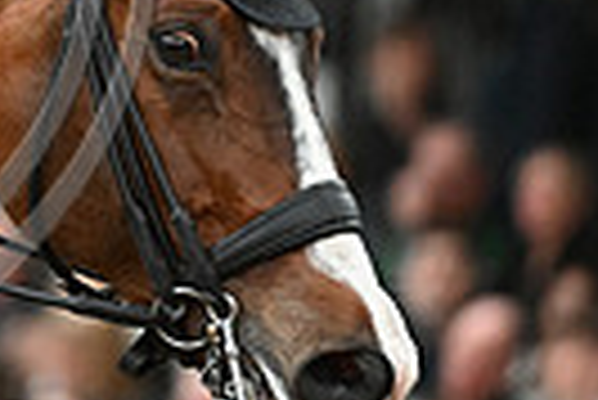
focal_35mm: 1268
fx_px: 21086
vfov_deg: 1.1
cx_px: -355
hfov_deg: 1.6
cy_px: -133
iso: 6400
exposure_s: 1/640
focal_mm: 290
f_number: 4
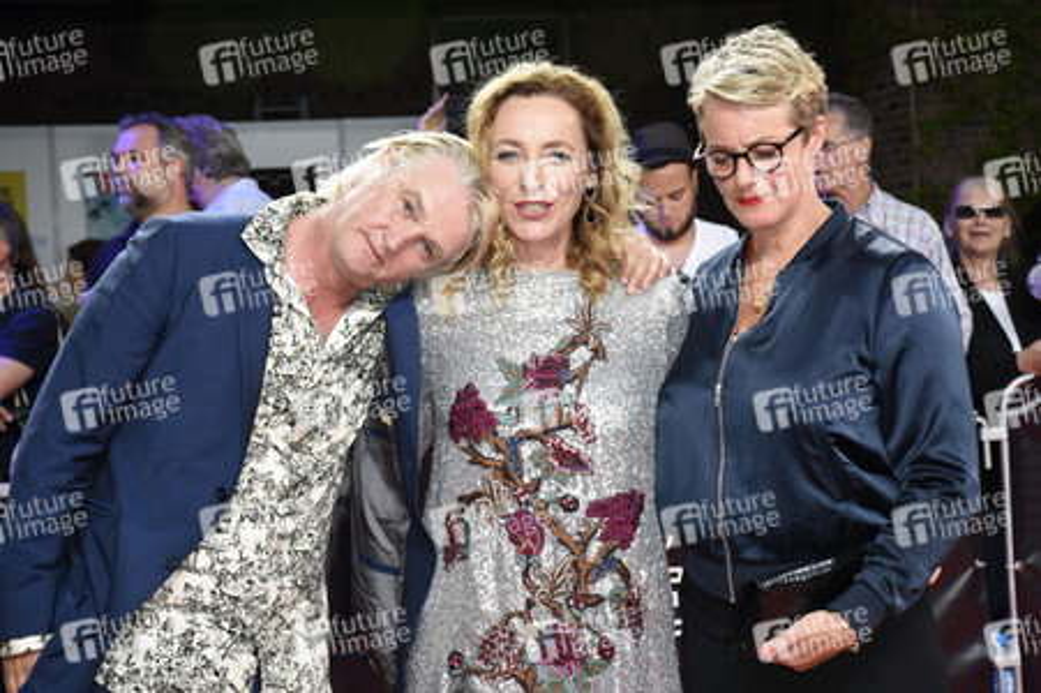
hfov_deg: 26.0
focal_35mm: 78
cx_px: 520
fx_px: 2254
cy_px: 346
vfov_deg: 17.5
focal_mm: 52
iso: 500
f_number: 6.3
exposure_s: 1/160
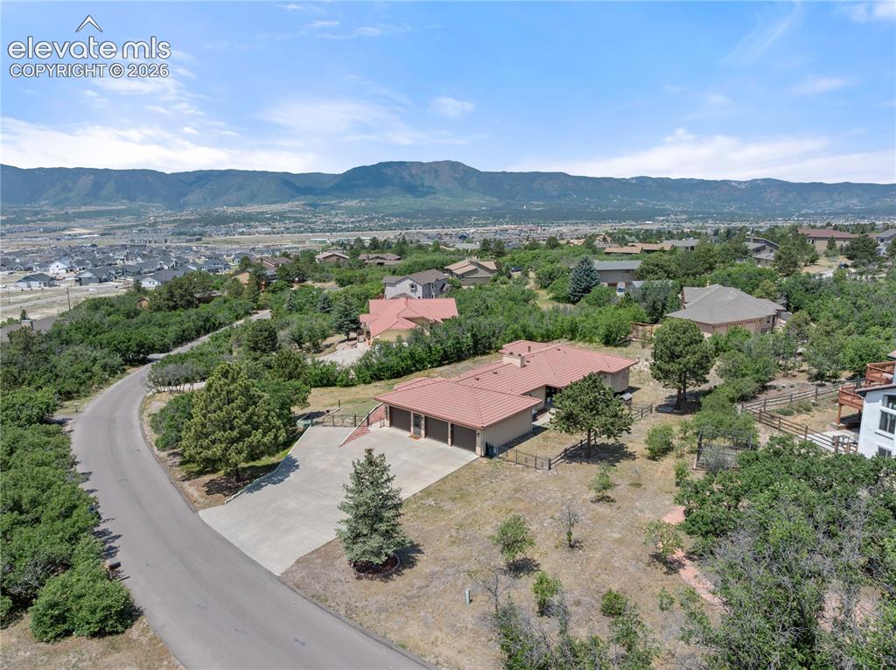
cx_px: 448
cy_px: 335
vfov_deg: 56.7
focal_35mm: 24
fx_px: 621
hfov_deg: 71.6
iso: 150
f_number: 2.8
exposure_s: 1/320
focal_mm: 12.29
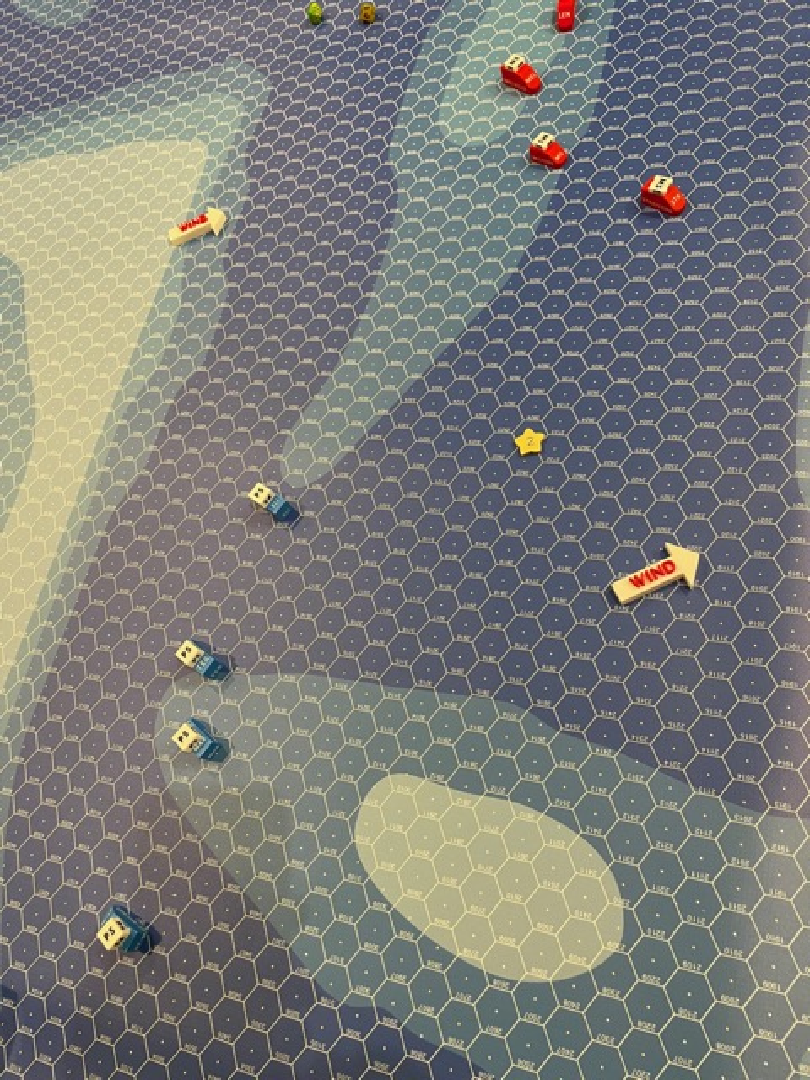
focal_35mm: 26
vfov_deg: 67.3
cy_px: 540
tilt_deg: -61.9
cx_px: 405
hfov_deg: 53.1
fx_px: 811
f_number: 1.6
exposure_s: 1/60
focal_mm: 4.2
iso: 100
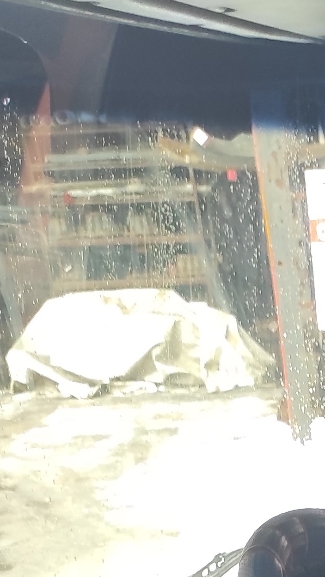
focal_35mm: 101
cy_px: 954
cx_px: 585
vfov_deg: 18.0
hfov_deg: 11.2
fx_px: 1548
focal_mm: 5.43
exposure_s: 1/33
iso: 170
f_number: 1.89
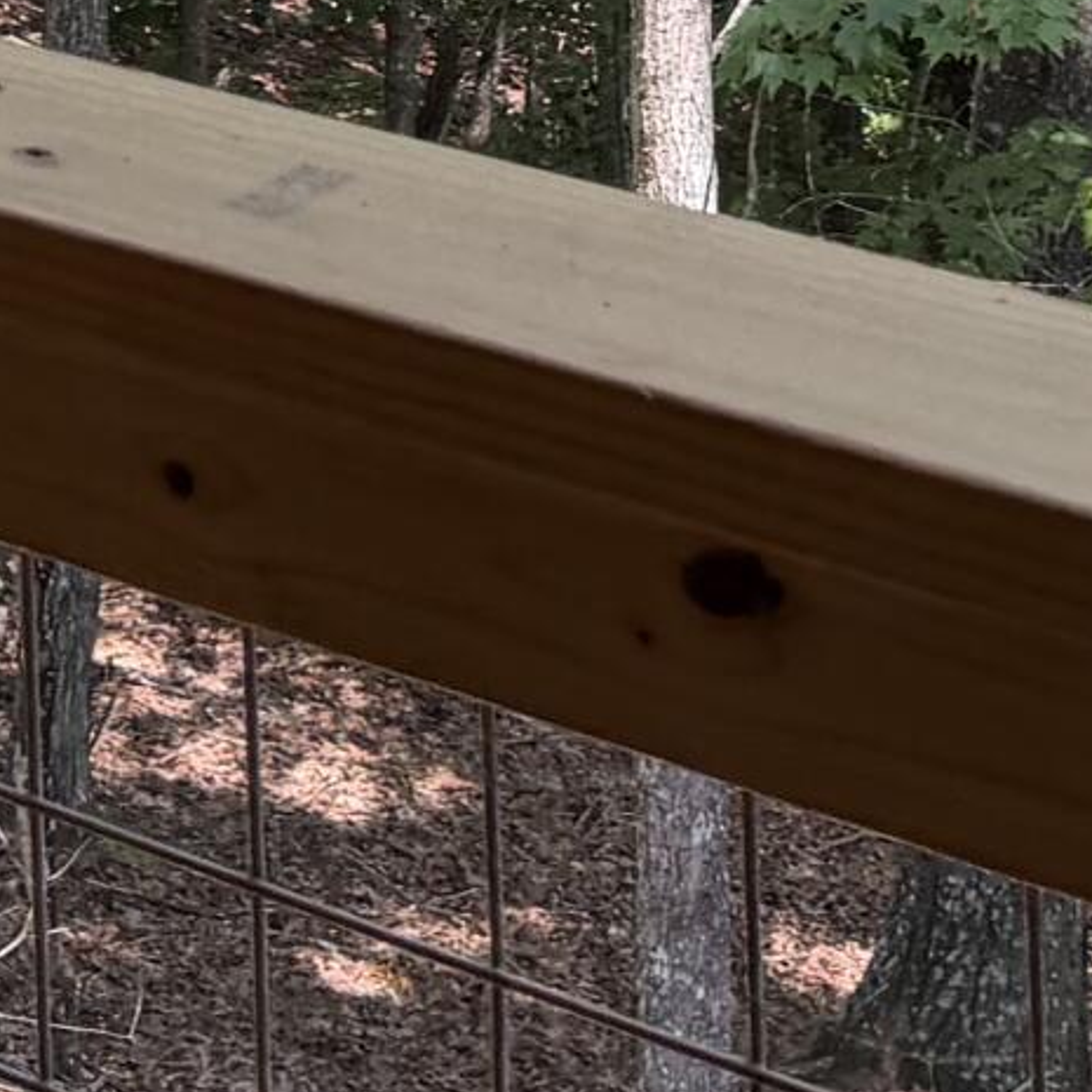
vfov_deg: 11.3
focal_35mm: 137
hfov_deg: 12.6
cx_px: 94
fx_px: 4890
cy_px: -1191
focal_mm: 6.76
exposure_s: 1/757
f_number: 1.78
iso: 100
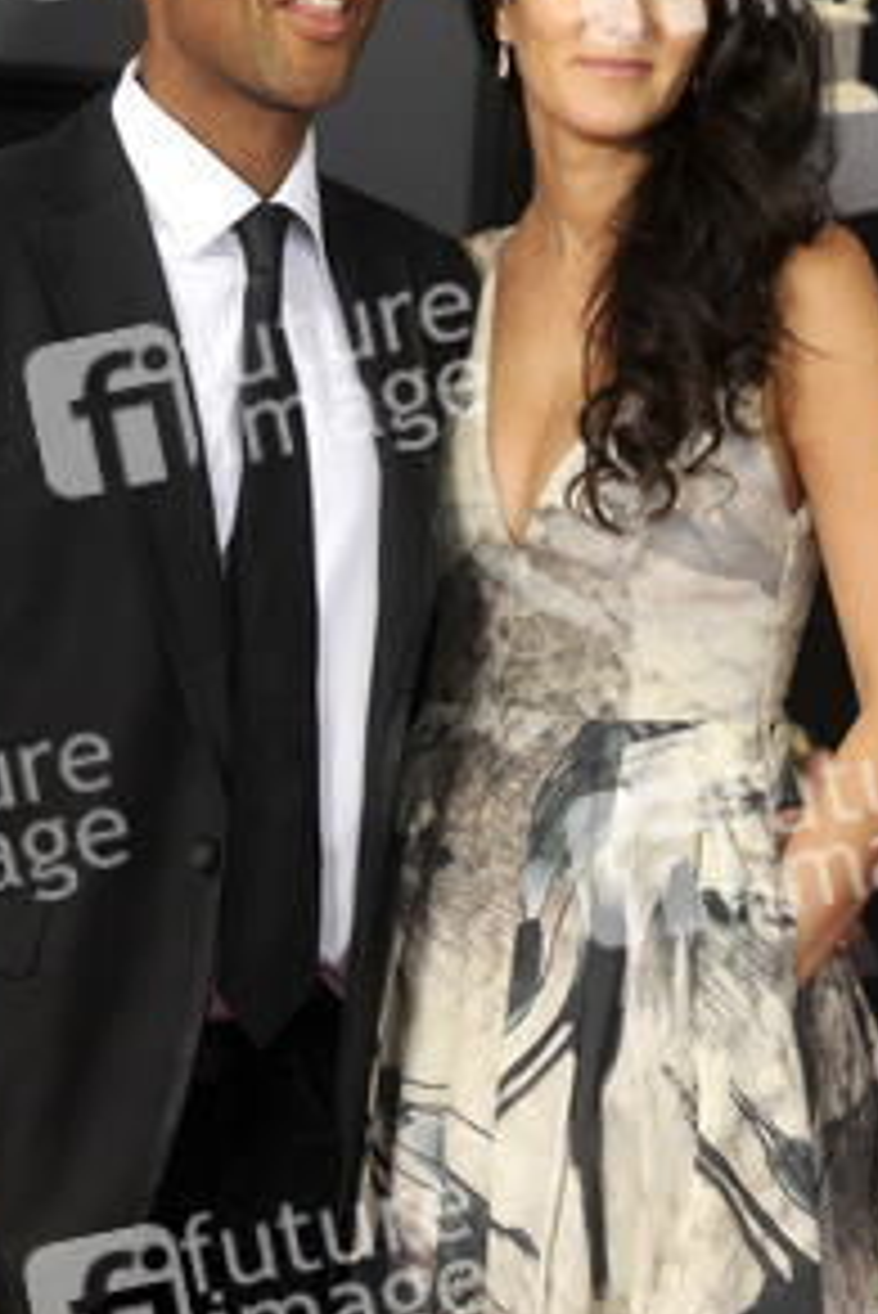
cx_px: 389
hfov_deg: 10.9
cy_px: 616
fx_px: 4604
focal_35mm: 126
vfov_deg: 16.3
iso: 1600
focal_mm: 92
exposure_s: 1/640
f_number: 4.5
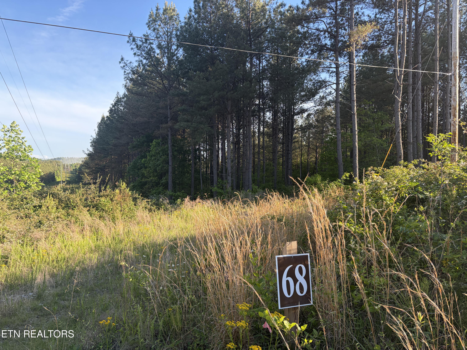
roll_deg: +0.9
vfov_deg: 53.1
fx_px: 351
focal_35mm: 26
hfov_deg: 67.3
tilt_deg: -1.4
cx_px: 234
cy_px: 175
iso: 64
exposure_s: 1/607
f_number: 1.6
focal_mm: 5.96
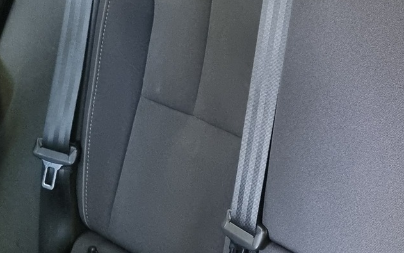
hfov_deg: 22.2
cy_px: 81
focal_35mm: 88
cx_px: 449
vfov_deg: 14.8
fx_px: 969
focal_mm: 5.4
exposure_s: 1/30
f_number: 1.8
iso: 640
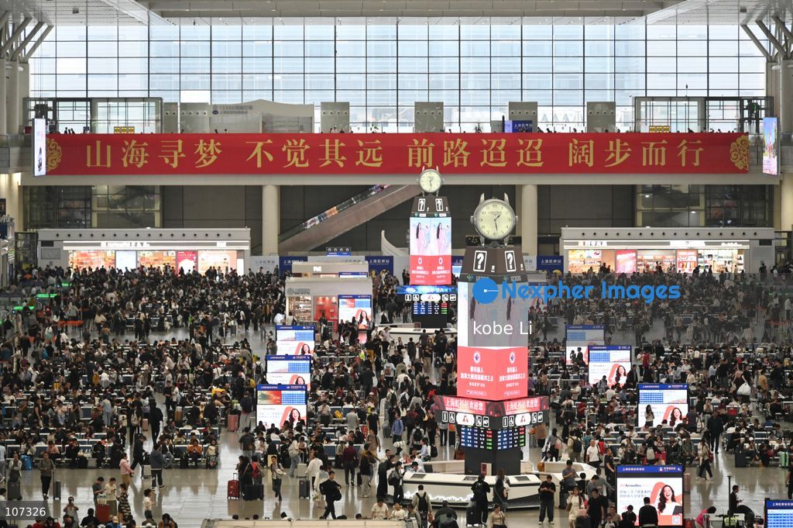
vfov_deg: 7.6
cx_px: 396
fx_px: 3962
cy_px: 264
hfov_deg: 11.4
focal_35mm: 180
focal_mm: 180
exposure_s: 1/200
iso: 2500
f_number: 6.3
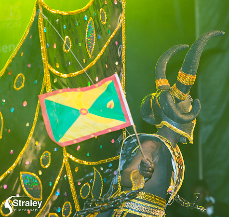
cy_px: 108
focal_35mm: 248
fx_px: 1809
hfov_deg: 7.2
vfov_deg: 6.9
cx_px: 163
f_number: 5.6
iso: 2000
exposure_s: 1/250
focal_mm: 200
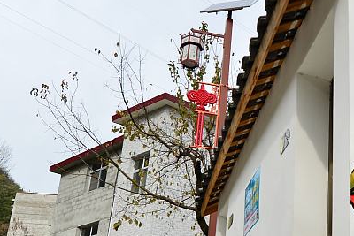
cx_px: 336
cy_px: 160
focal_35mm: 63
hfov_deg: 30.1
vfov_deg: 21.5
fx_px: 620
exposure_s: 1/400
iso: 250
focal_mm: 21
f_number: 8
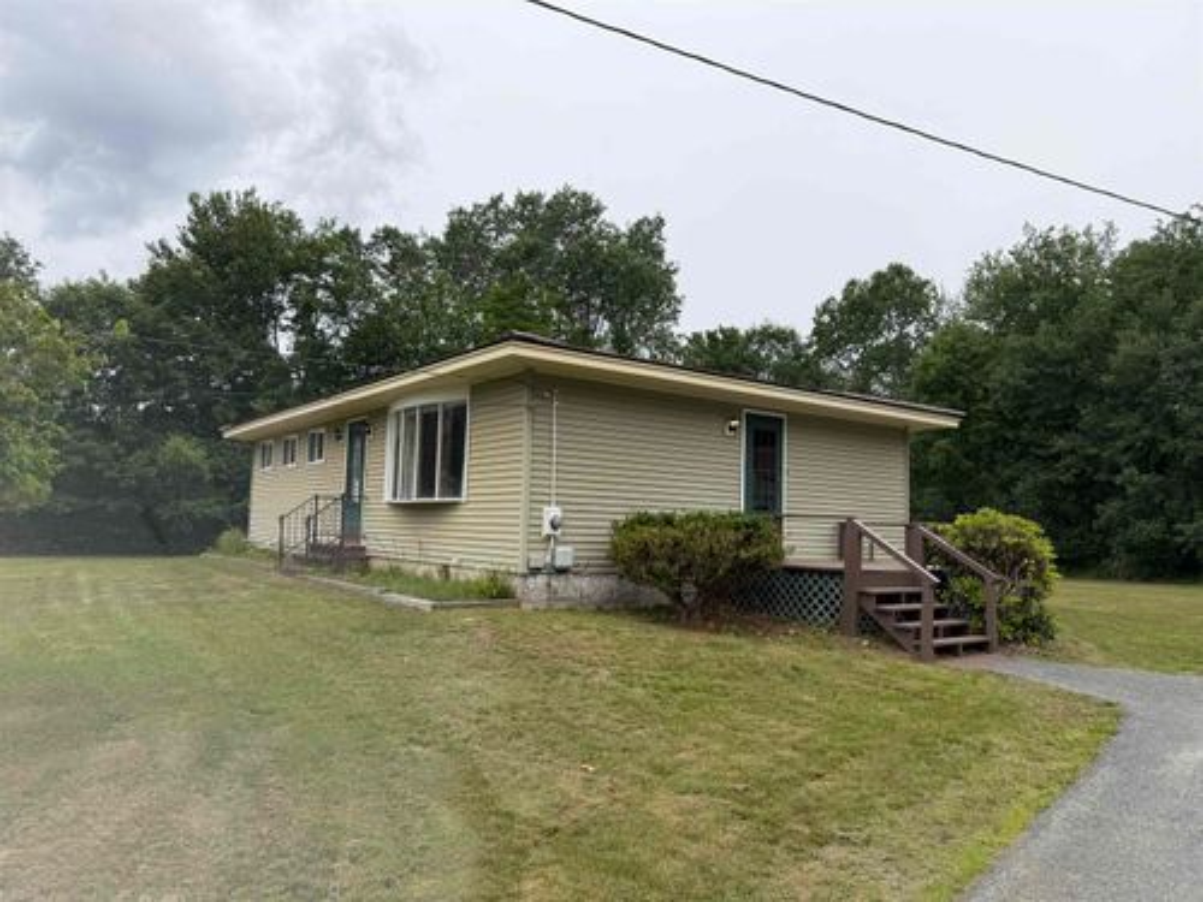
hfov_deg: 71.6
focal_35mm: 24
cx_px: 602
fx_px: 834
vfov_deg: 56.8
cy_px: 451
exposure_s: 1/3425
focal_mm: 6.76
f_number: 1.78
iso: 80
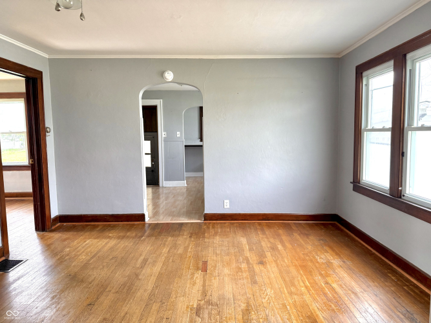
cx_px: 216
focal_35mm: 24
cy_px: 162
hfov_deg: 71.6
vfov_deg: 56.8
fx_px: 299
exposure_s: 1/140
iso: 200
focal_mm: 6.76
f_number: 1.78
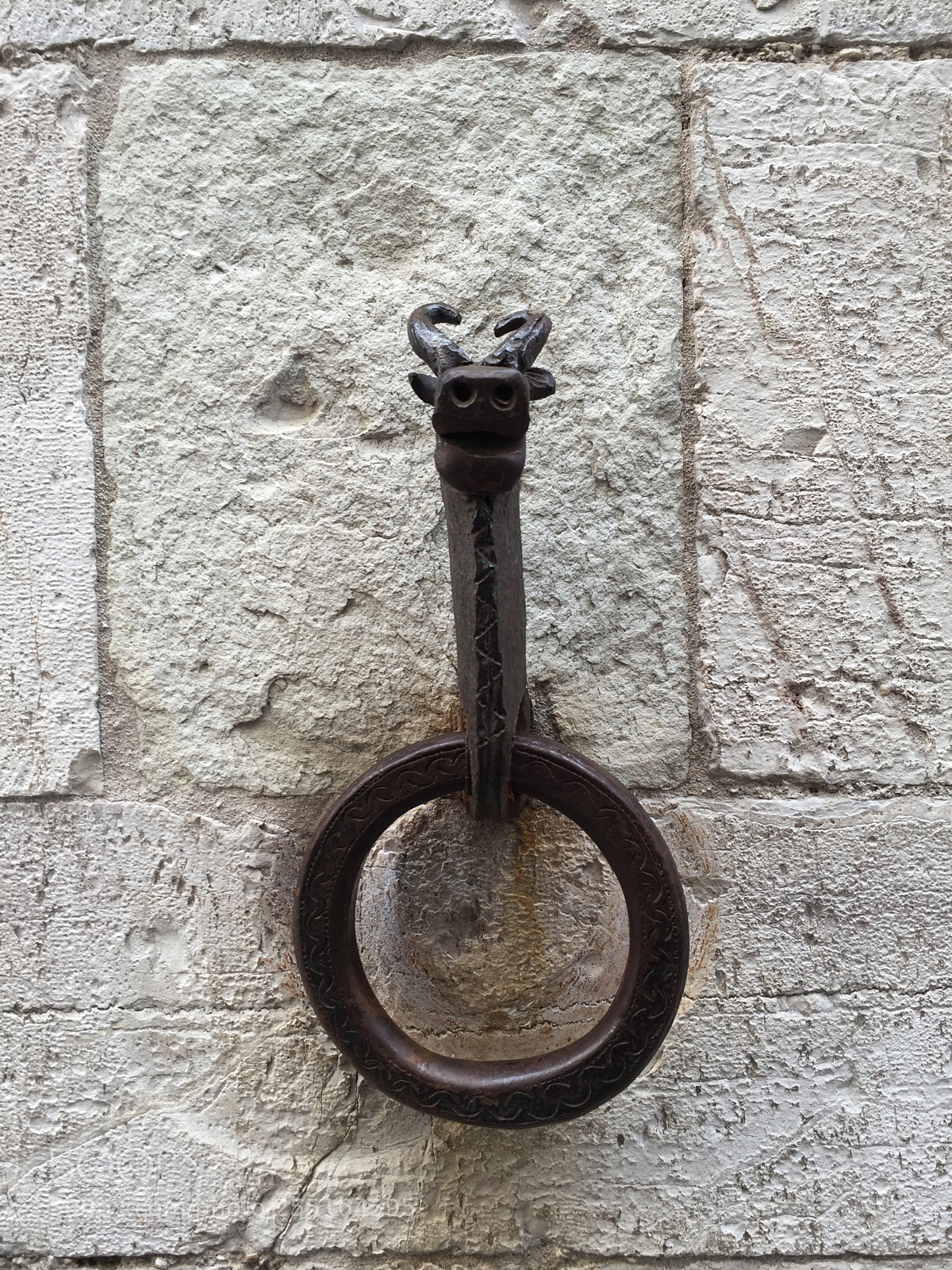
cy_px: 635
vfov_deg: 61.7
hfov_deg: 48.2
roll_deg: +0.4
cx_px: 476
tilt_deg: +0.2
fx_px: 1063
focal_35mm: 29
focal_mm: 4.15
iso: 32
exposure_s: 1/119
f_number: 2.2
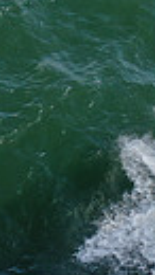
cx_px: 72
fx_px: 1705
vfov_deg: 9.3
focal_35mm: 233
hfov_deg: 5.2
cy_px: 168
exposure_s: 1/400
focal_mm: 8.6
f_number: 3.8
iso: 100
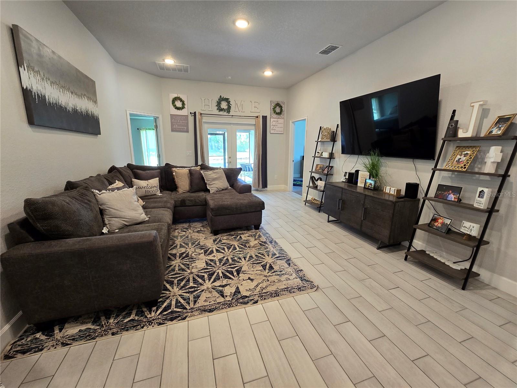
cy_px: 194
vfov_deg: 89.9
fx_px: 194
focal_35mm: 13
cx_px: 258
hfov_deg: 106.2
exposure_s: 1/60
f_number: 2.2
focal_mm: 2.2
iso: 200
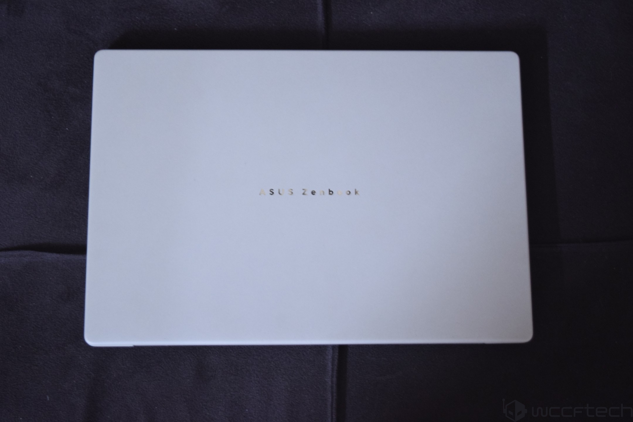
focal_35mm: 60
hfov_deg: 33.4
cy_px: 211
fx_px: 1055
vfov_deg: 22.6
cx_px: 316
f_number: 5.6
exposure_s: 1/5
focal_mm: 40
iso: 1600
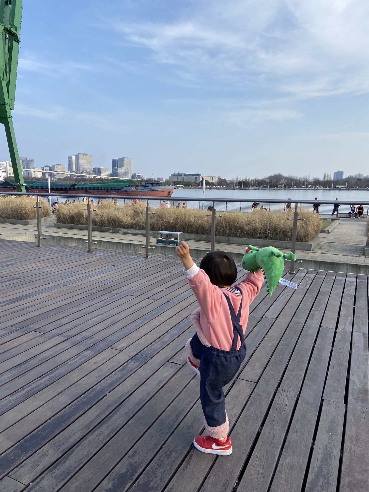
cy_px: 246
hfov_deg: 53.1
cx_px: 184
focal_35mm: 26
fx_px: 370
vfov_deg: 67.3
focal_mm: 4.25
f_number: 1.8
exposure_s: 1/1135
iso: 32
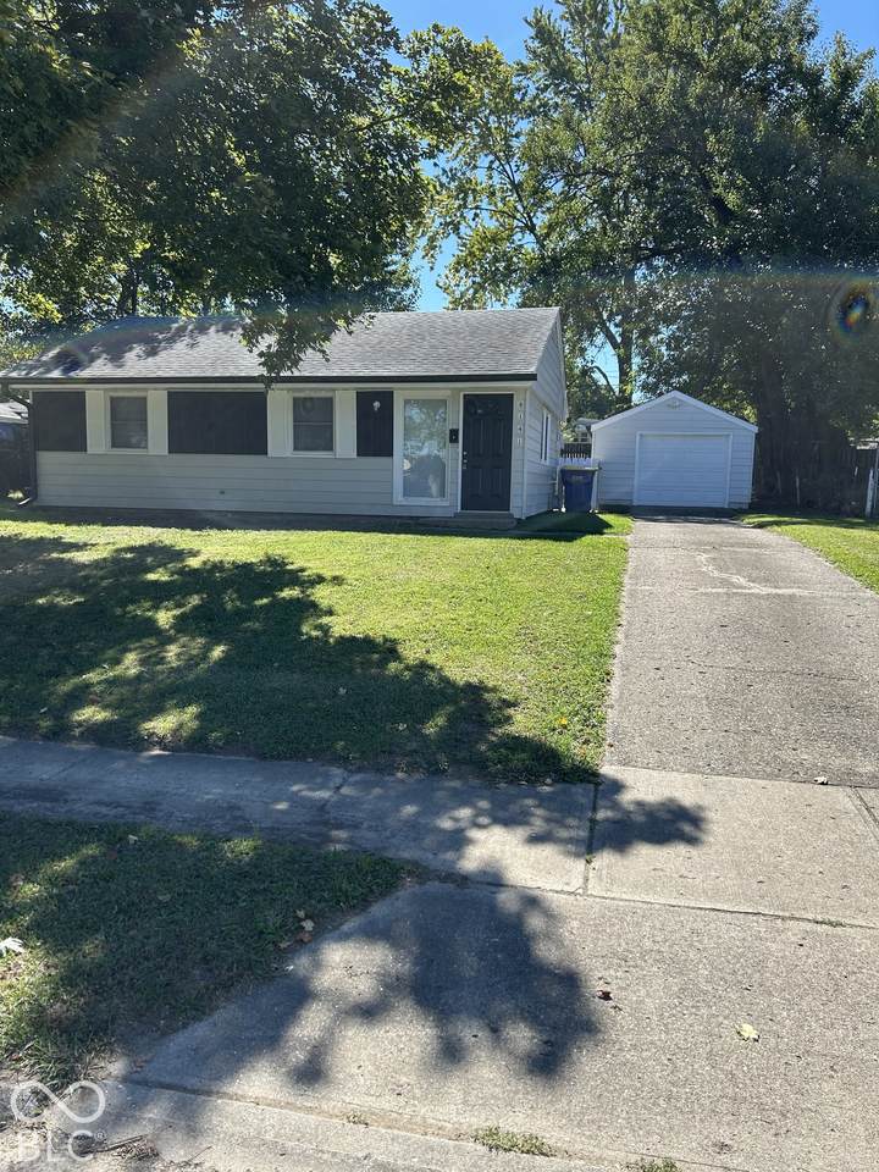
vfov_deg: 67.3
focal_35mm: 26
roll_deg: -1.4
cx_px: 440
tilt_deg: -6.4
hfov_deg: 53.1
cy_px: 586
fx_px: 880
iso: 50
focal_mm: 5.7
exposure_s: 1/1808
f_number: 1.5
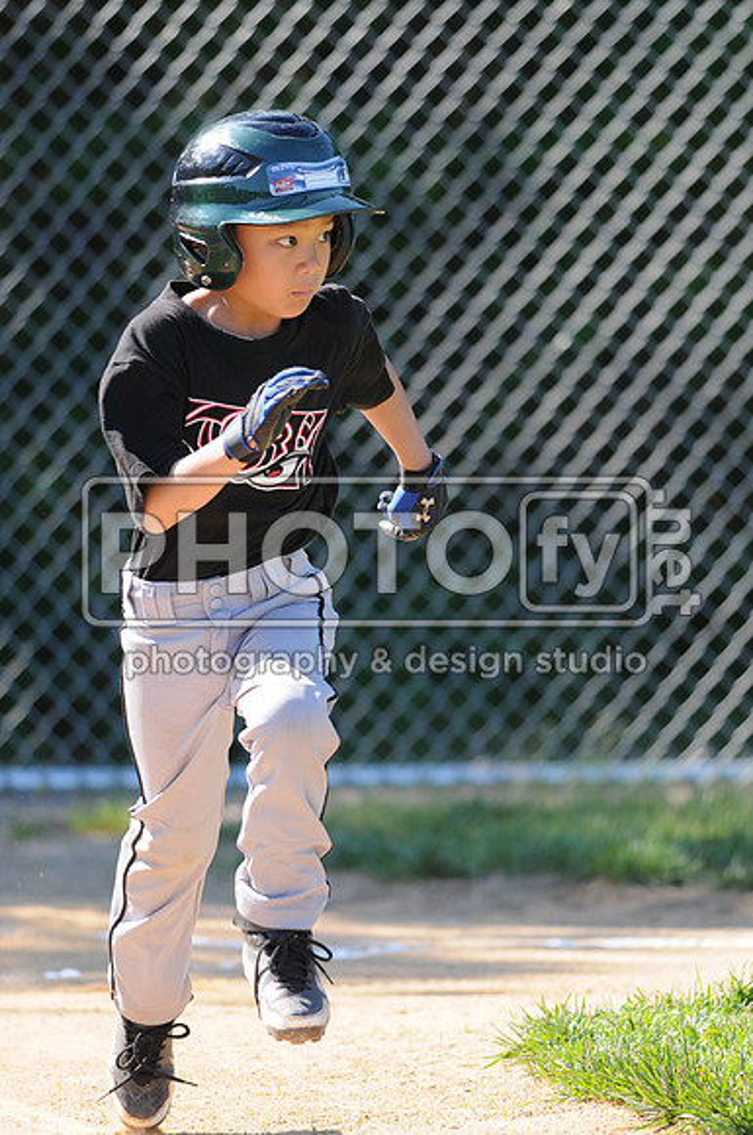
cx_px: 376
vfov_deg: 4.6
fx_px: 14160
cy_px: 568
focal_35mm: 450
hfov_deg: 3.0
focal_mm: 300
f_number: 4
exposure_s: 1/800
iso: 400
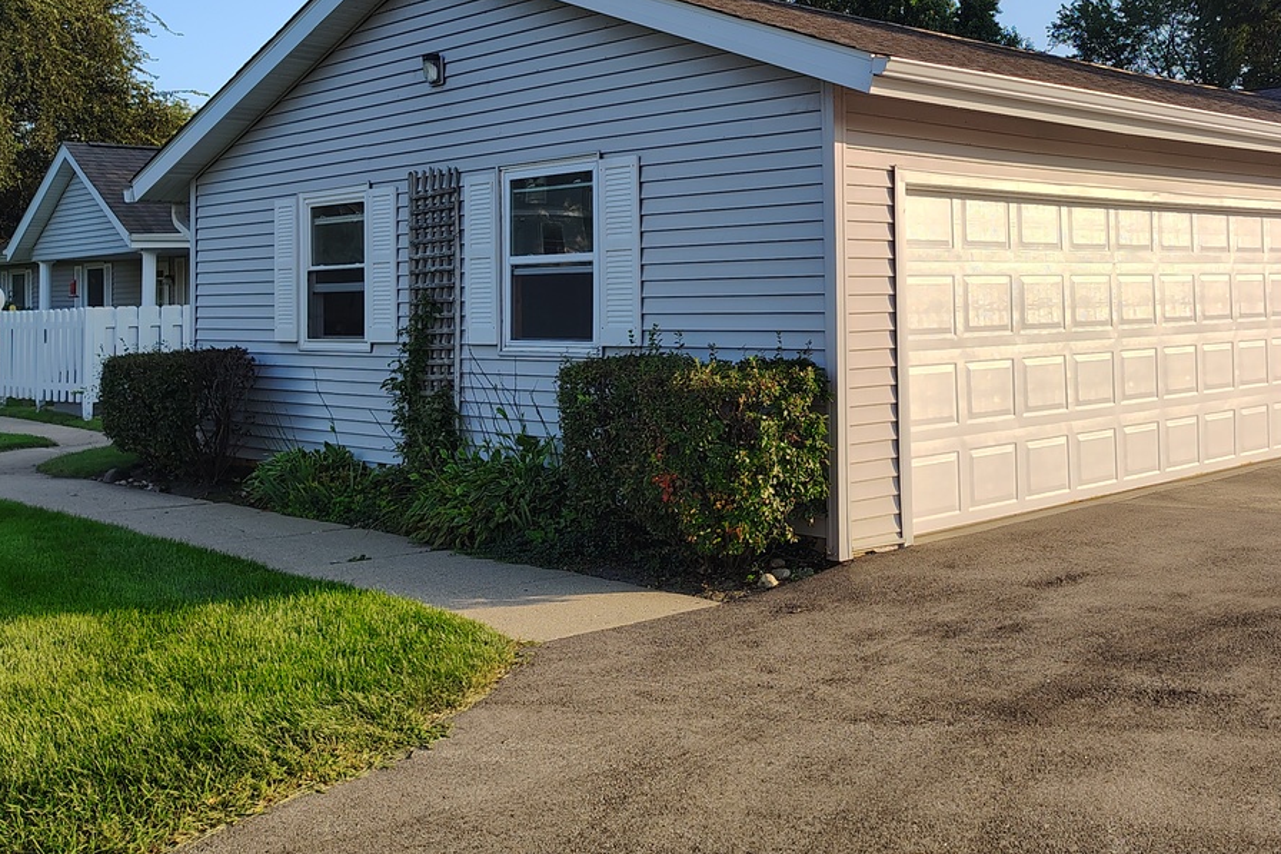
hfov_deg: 47.8
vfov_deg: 32.9
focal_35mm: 40
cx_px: 834
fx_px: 1423
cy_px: 232
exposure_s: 1/304
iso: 100
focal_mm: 5.56
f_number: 1.8
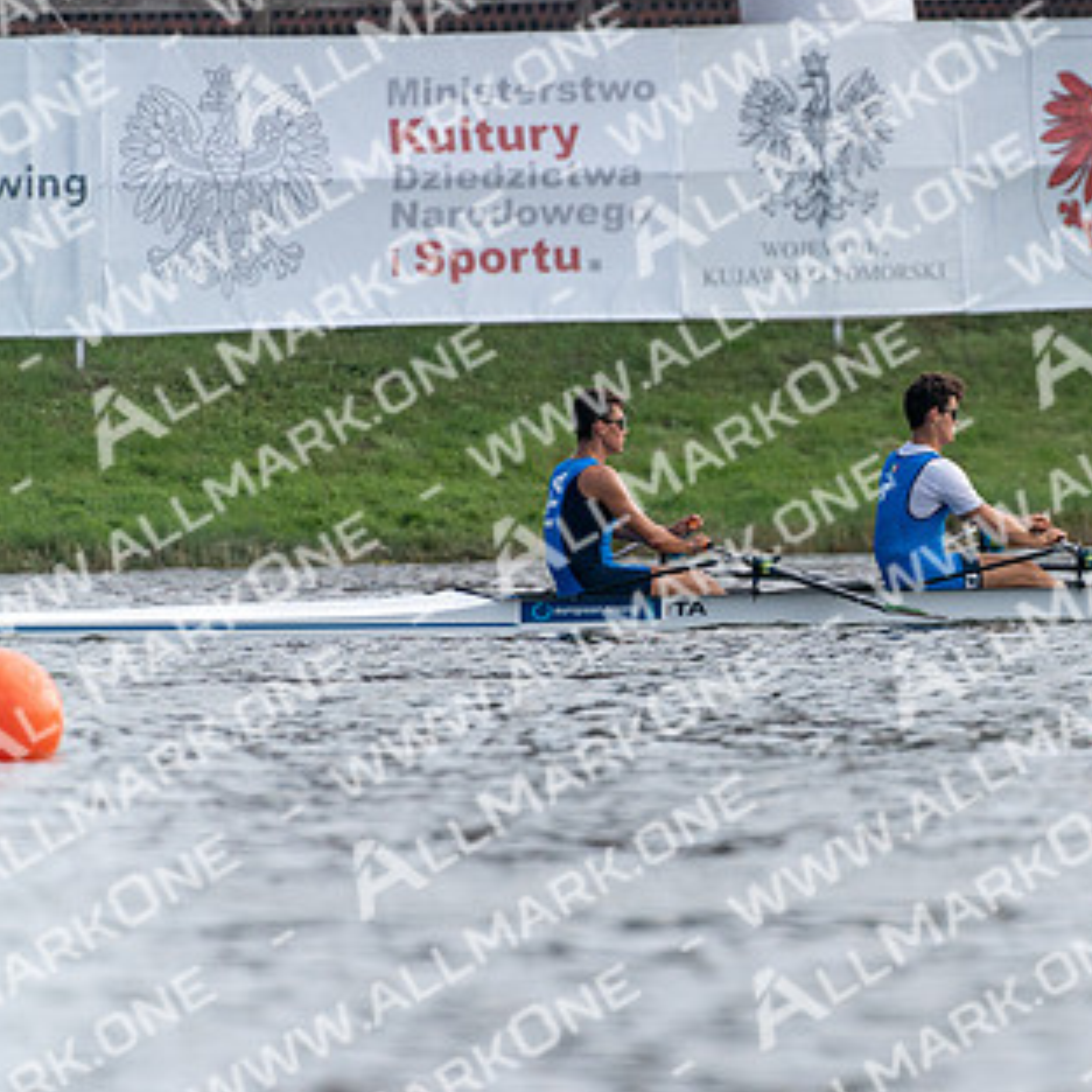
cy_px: 481
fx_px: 20950
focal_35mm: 587
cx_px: 956
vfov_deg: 3.0
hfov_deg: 3.0
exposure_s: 1/1600
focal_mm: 372
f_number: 5.6
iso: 640
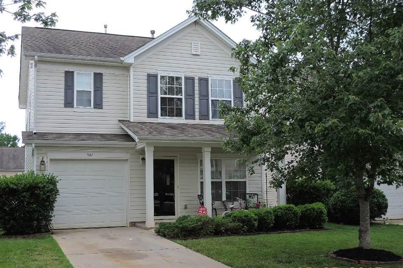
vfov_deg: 29.8
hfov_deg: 43.6
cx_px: 187
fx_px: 504
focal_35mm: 45
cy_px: 144
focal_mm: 7.1
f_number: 3.3
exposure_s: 1/125
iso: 80
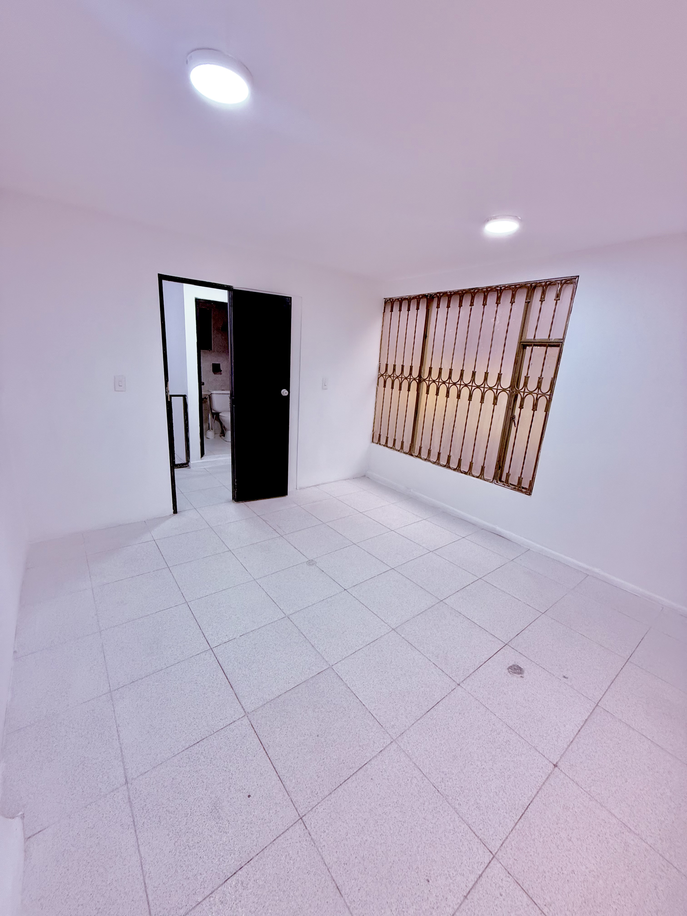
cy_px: 458
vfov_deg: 102.1
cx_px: 344
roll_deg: -4.2
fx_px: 370
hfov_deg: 85.7
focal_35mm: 14
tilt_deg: -13.7
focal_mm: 2.22
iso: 200
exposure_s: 1/120
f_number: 2.2
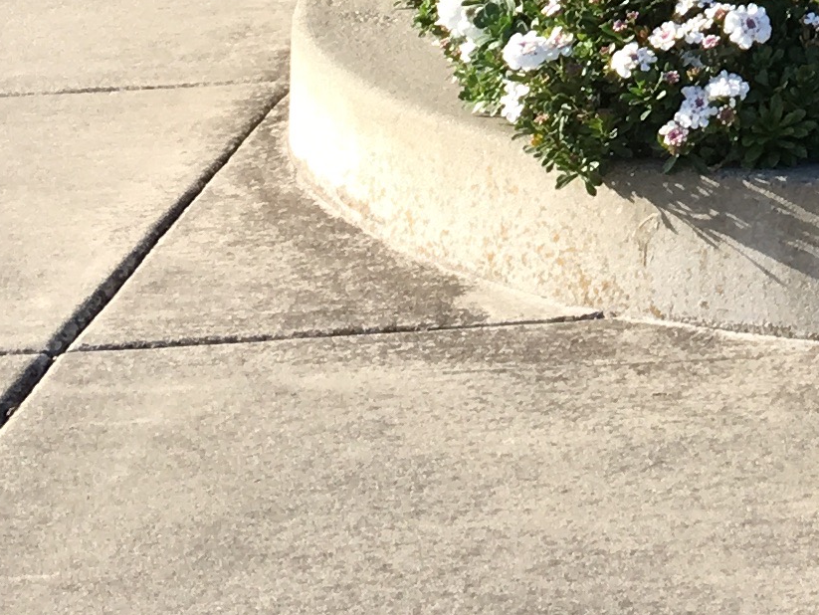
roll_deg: +0.5
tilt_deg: +4.6
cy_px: -829
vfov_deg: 9.4
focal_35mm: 142
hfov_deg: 13.1
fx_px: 3361
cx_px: 1251
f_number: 2.2
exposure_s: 1/601
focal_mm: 4.15
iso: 25
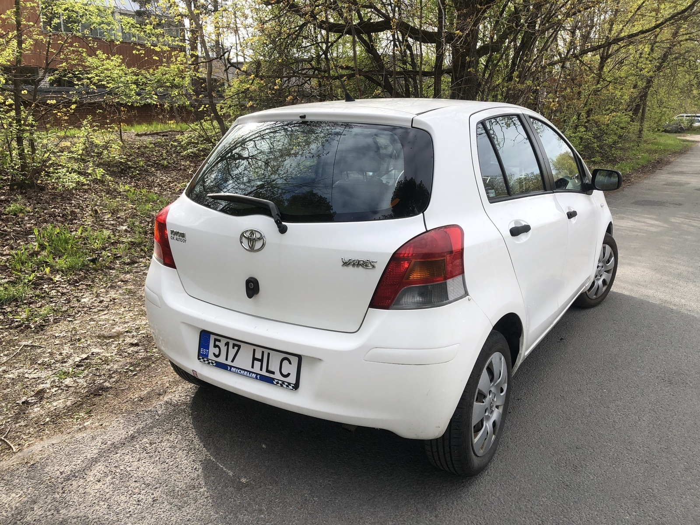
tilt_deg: -14.0
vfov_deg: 49.7
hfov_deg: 63.4
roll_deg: -1.2
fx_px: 566
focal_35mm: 28
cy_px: 262
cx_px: 350
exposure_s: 1/578
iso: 20
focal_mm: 3.99
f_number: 1.8
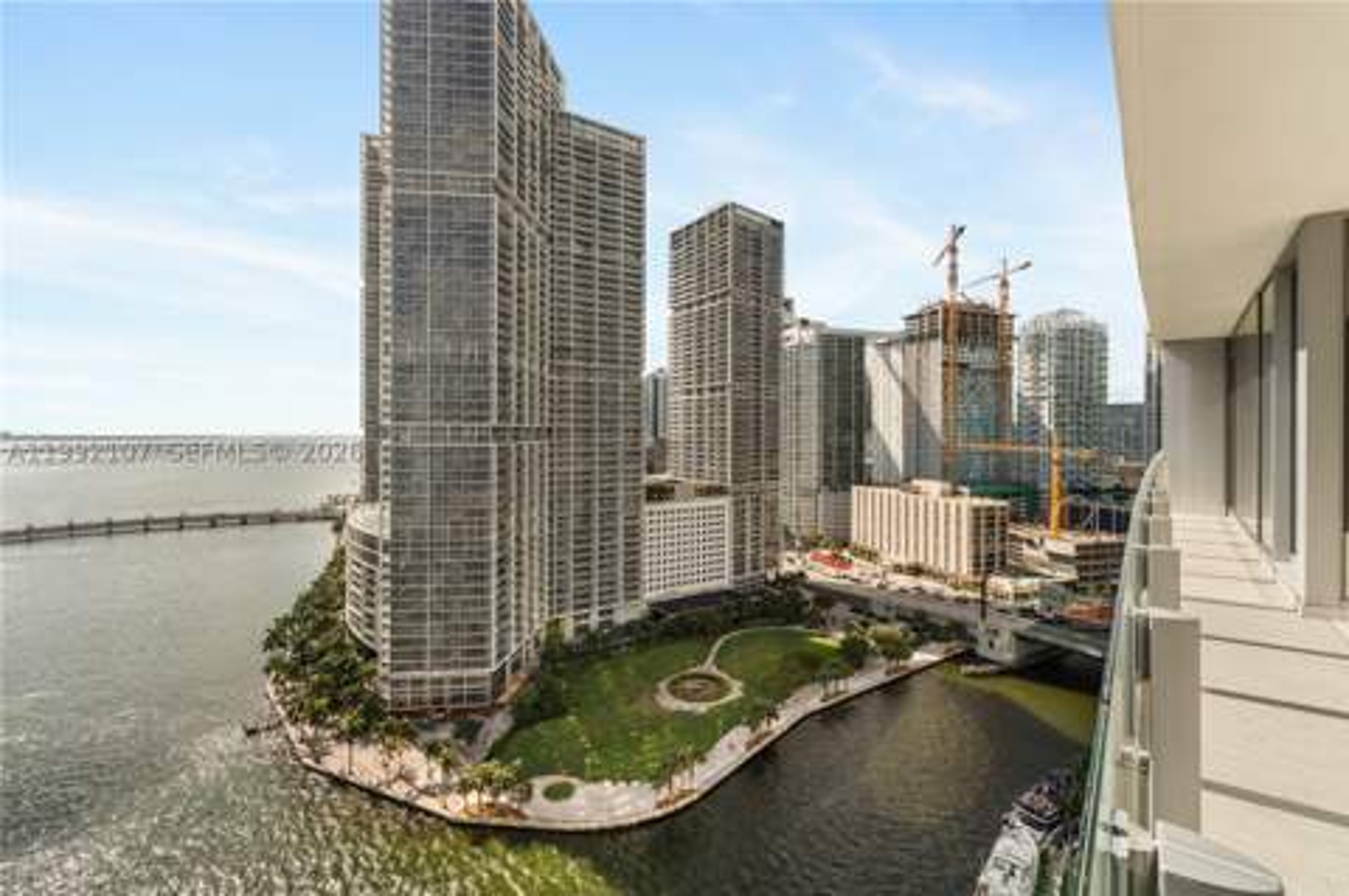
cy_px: 448
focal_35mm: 15
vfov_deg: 77.2
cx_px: 674
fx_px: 561
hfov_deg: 100.4
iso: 100
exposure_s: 1/25
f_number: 9
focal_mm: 10
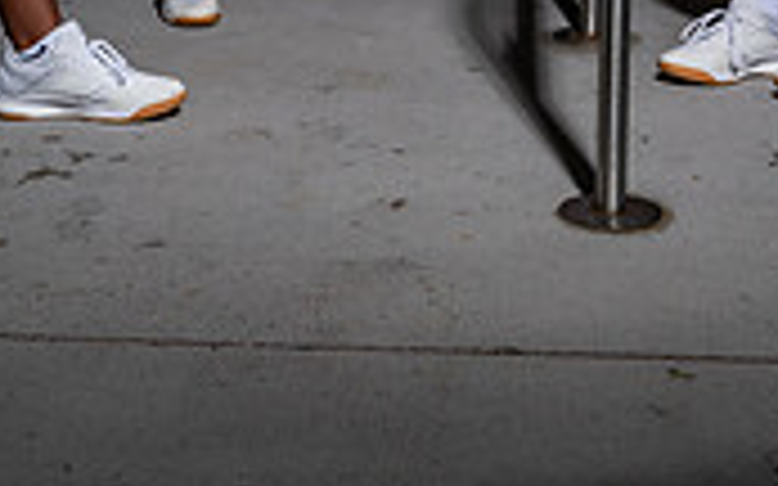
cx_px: 328
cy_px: -468
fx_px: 1971
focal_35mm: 93
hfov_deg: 22.3
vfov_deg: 12.5
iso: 100
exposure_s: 1/125
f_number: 8
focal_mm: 35
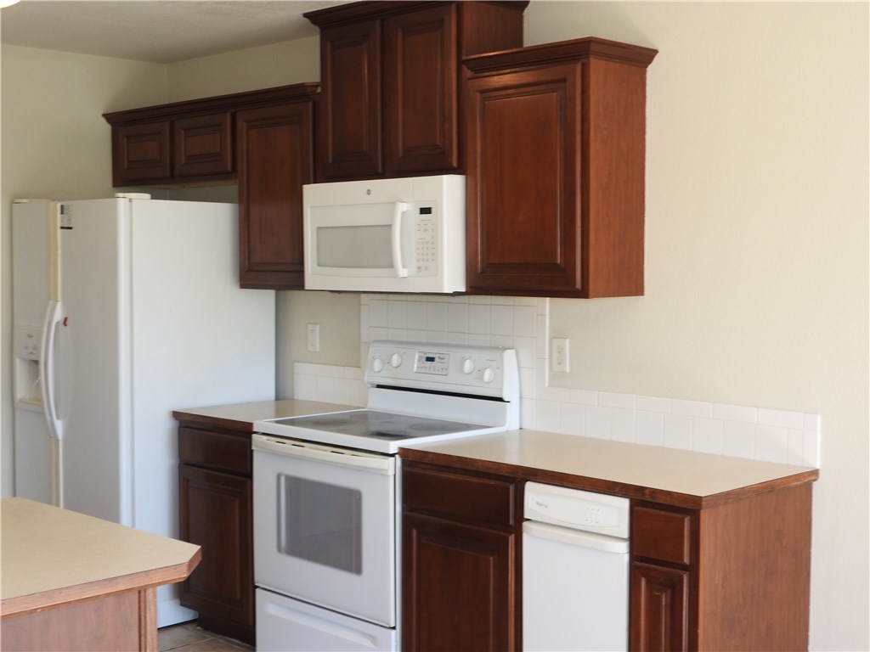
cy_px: 326
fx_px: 1257
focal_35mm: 50
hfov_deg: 38.2
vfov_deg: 29.1
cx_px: 435
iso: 100
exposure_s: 1/30
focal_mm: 9
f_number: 4
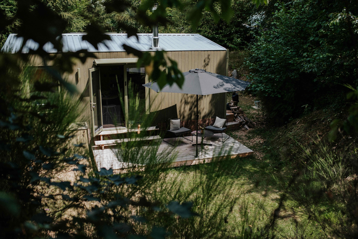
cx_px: 179
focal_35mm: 35
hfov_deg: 54.5
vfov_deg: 37.8
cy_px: 120
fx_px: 348
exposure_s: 1/2500
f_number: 2.2
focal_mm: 35
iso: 100
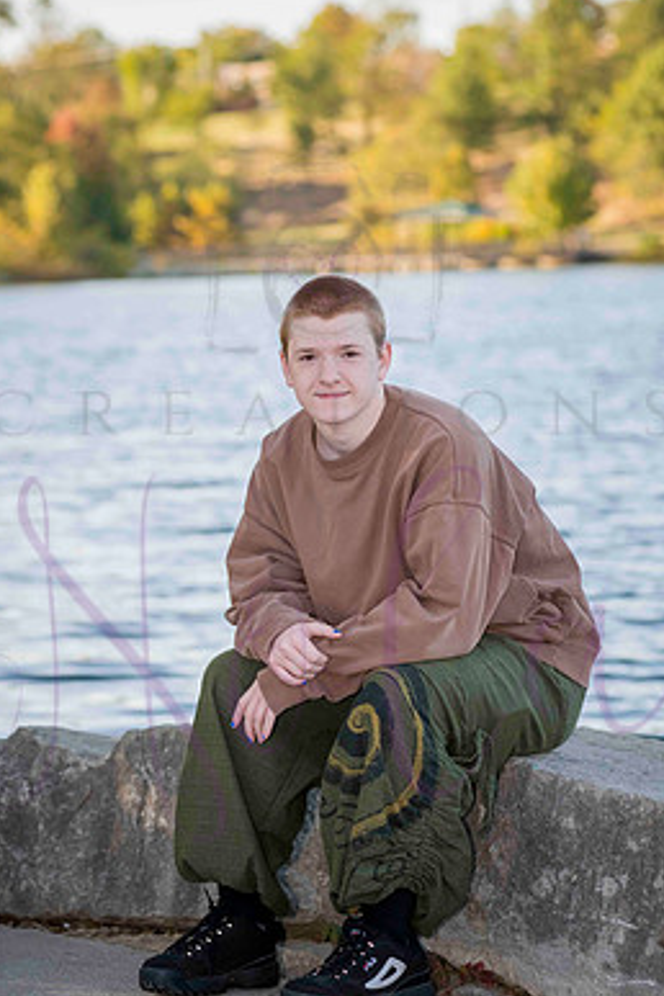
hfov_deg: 11.2
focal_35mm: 122
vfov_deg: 16.8
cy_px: 504
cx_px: 332
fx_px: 3375
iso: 400
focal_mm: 105
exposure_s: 1/640
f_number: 4.5
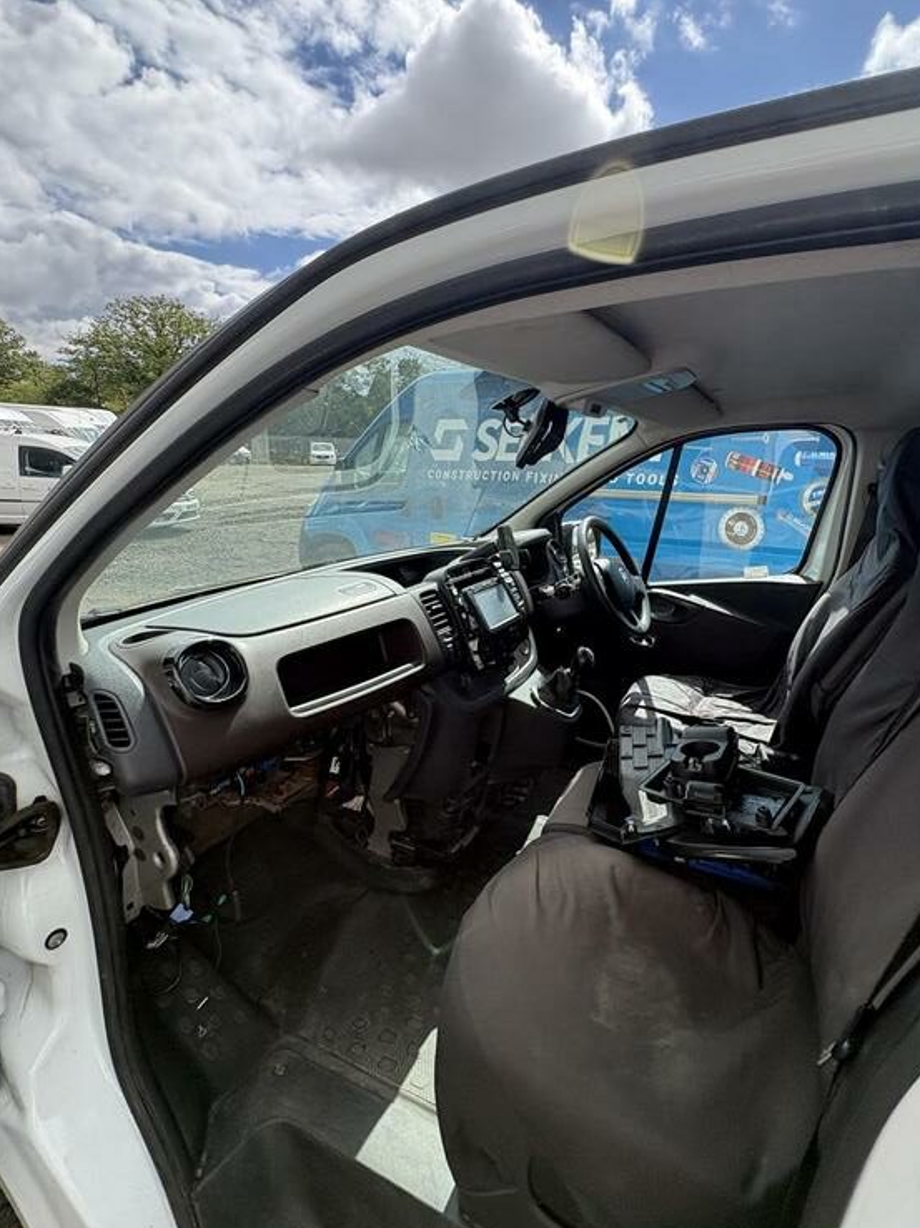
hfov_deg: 74.3
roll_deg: -7.6
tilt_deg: -11.8
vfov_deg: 90.8
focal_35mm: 17
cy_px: 557
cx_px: 527
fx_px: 603
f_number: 2.2
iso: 64
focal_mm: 2.22
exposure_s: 1/840
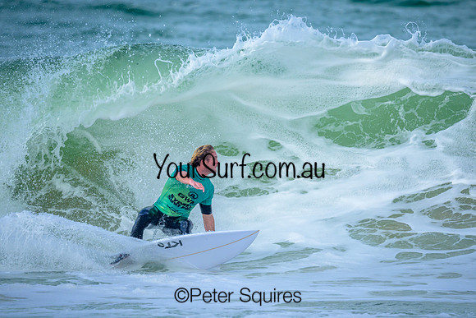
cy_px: 163
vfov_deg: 1.4
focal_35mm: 991
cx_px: 242
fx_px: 13103
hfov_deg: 2.1
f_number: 6.3
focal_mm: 800
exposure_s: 1/2000
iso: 320
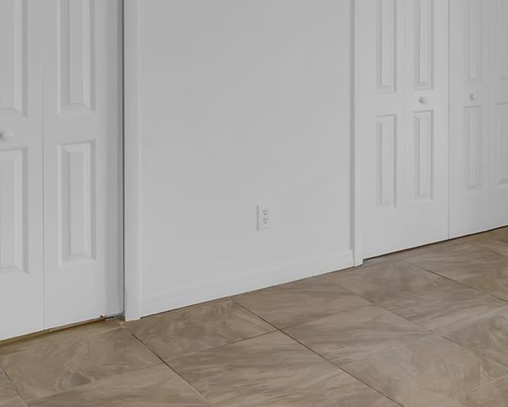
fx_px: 775
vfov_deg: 27.9
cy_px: 14
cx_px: 489
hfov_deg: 33.6
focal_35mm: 52
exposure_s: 1/8
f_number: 6.3
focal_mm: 11
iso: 320
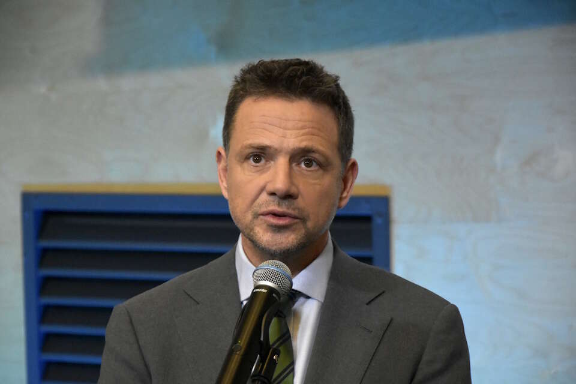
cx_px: 288
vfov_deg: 8.7
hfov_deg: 13.0
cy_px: 192
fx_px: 2520
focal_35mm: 158
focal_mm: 105
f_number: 5.6
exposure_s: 1/250
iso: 6400
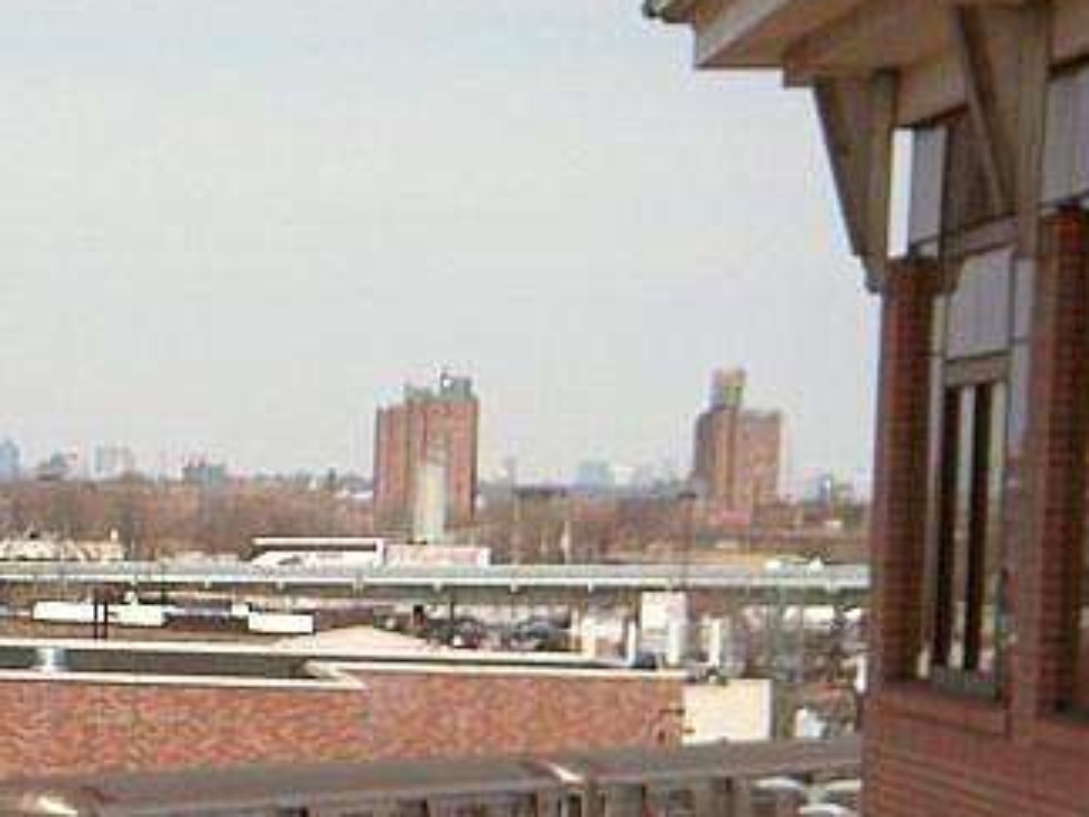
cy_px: 746
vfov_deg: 7.8
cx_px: 45
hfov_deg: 10.3
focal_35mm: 190
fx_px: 5977
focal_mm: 14
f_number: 4
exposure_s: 1/1000
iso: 100
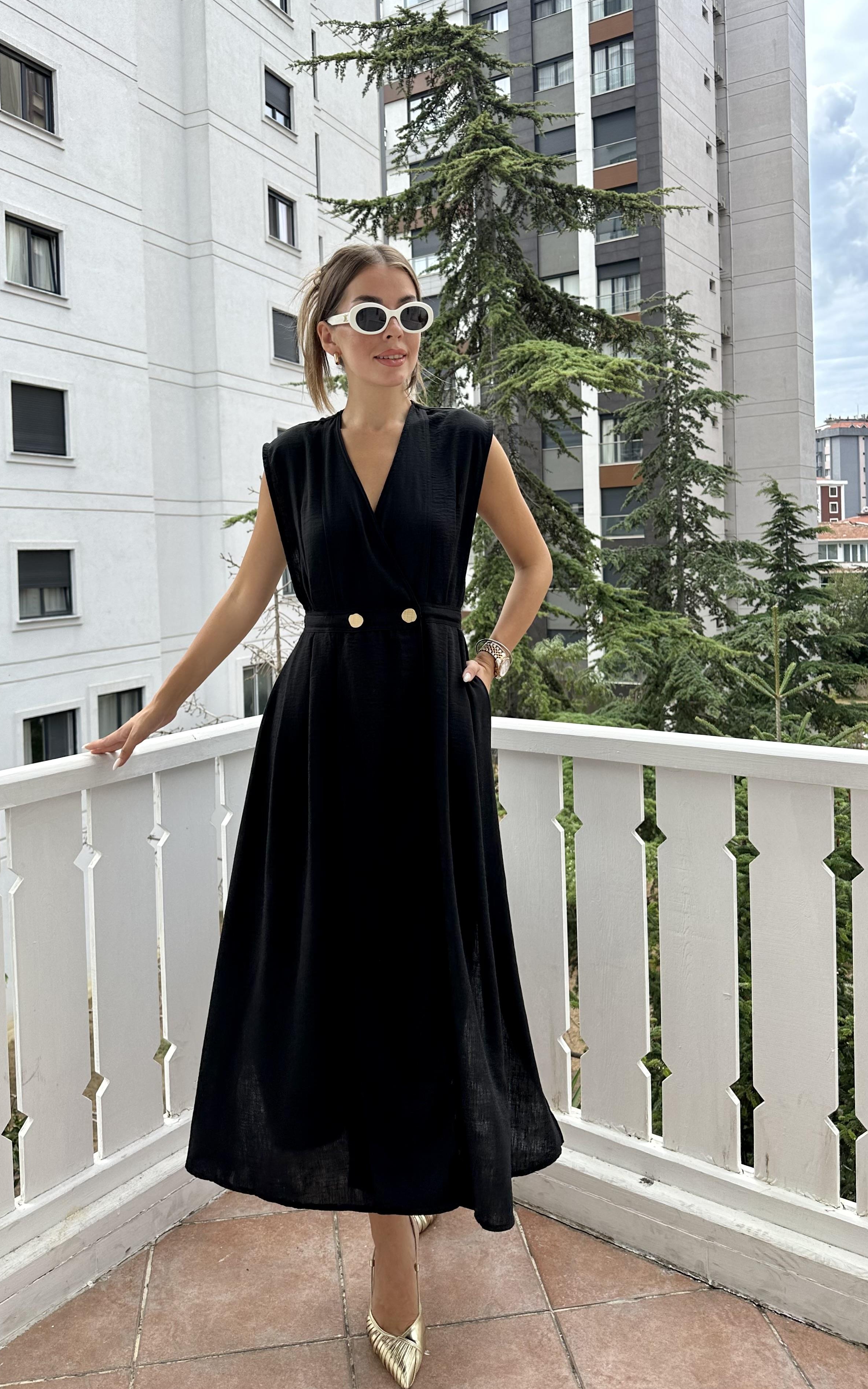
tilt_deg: -4.5
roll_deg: +1.1
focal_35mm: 26
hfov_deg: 47.6
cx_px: 406
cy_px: 701
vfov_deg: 70.4
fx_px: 984
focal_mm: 6.86
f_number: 1.78
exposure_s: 1/1664
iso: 80
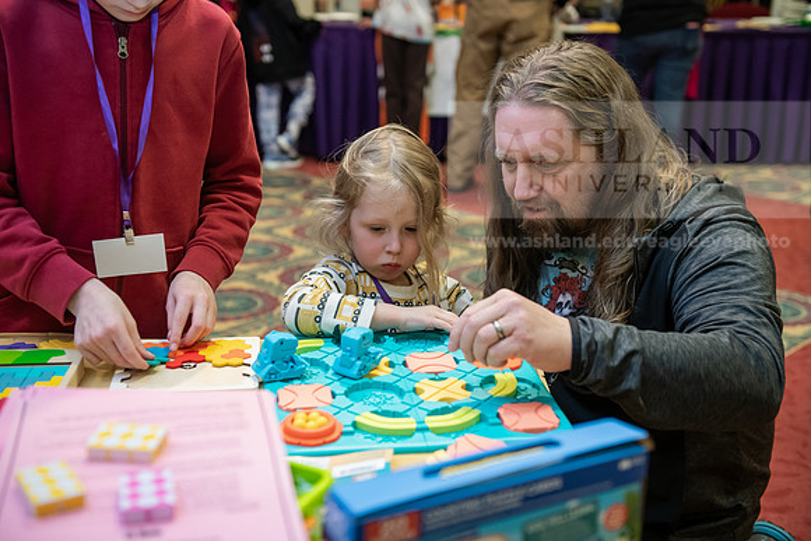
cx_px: 406
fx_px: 1082
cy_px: 270
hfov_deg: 41.1
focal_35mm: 48
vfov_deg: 28.1
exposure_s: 1/200
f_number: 3.2
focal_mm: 48
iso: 2000
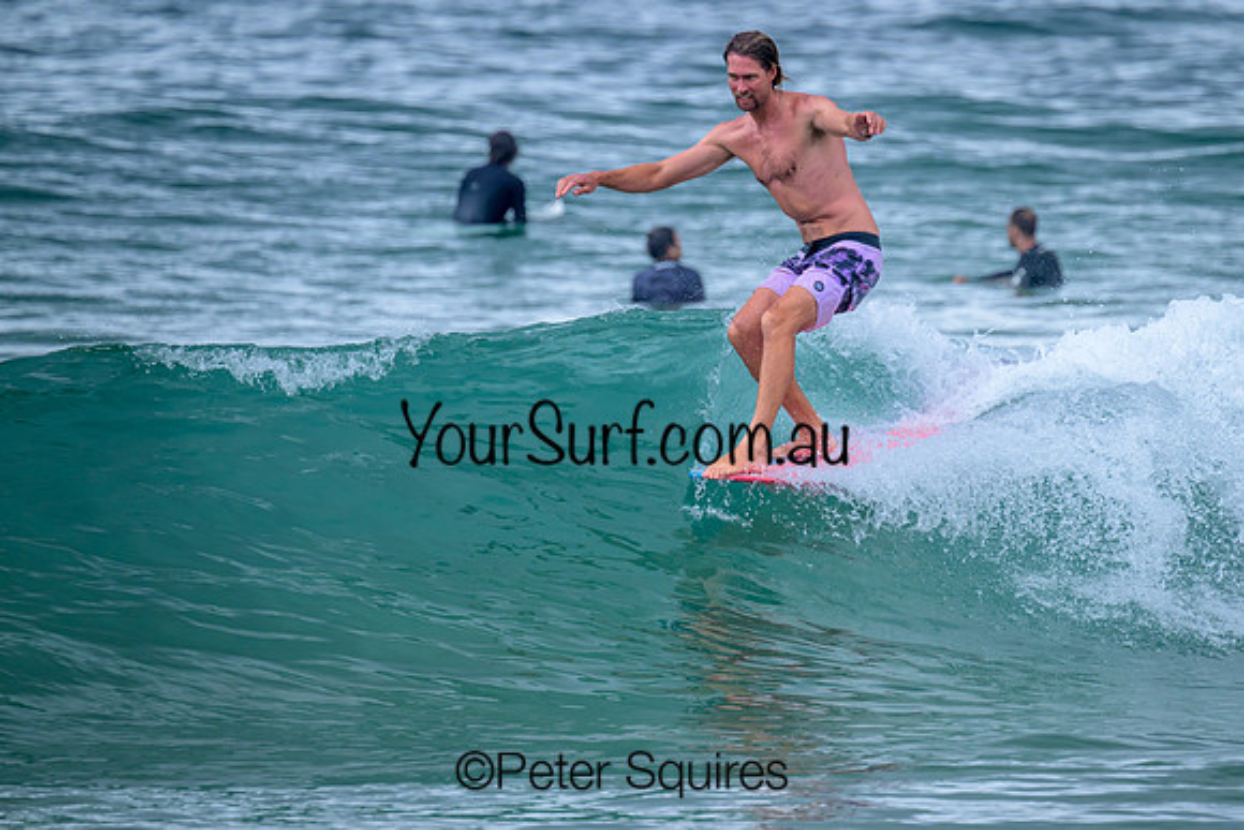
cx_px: 766
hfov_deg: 3.5
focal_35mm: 591
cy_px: 379
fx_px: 20436
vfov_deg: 2.3
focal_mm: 480
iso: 1000
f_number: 7.6
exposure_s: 1/2000
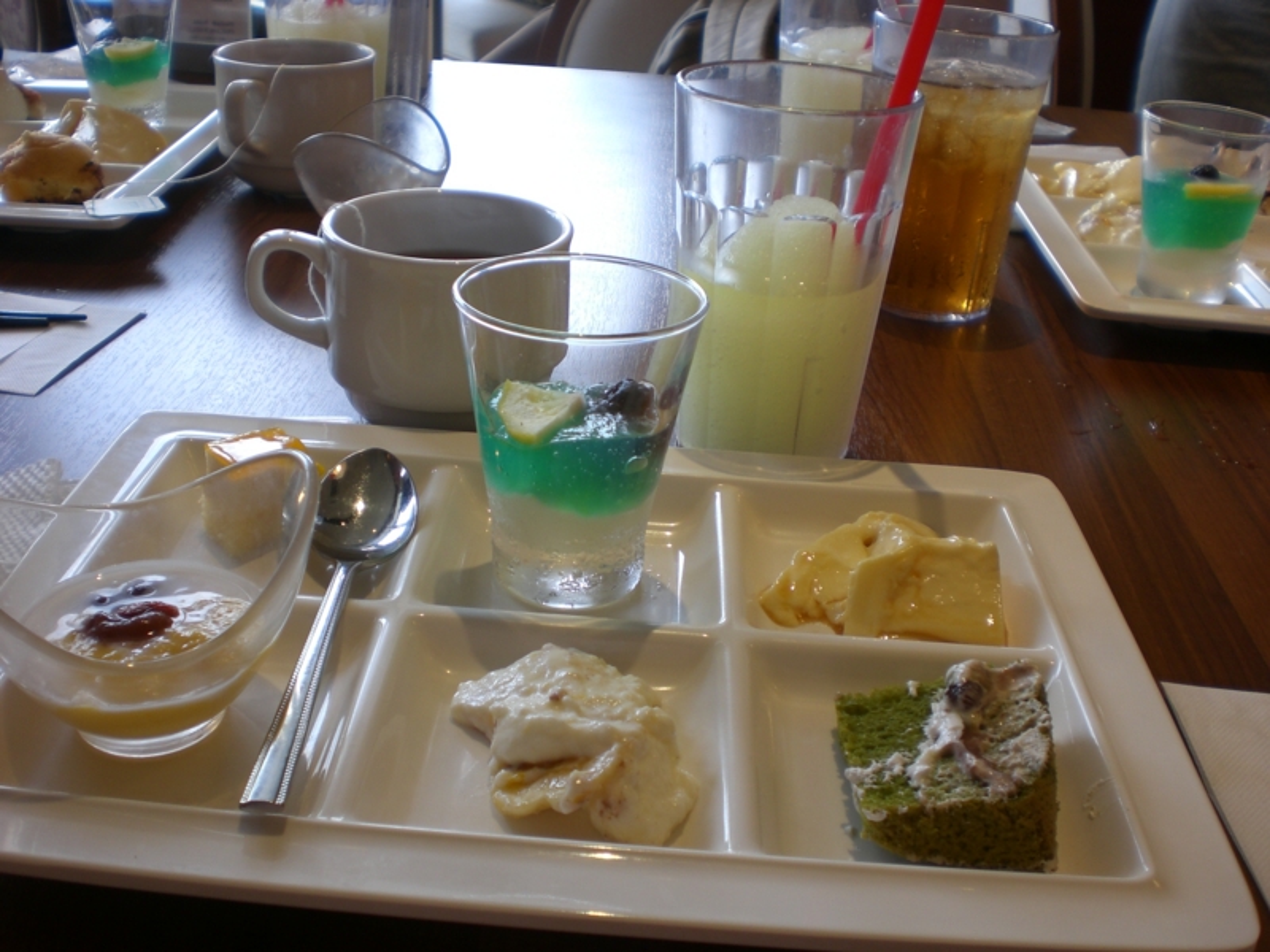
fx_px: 1394
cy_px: 476
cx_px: 635
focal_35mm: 38
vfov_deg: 37.7
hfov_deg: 49.0
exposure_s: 1/100
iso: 50
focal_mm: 6.3
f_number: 3.1
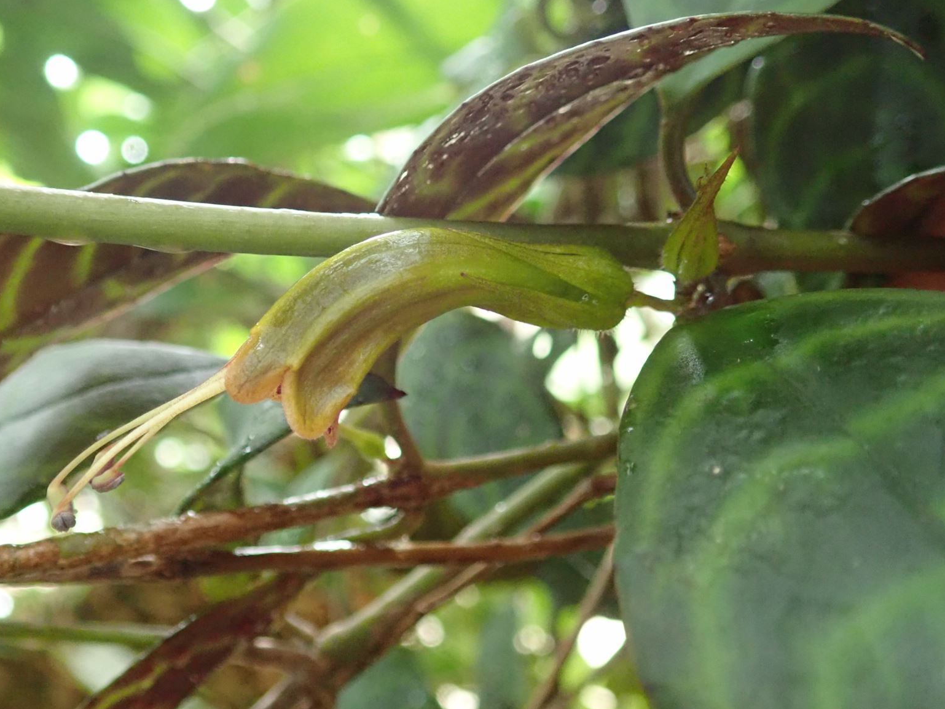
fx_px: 1065
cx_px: 385
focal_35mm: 39
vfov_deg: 36.8
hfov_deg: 47.6
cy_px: 317
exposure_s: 1/125
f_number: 2.3
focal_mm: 5.5
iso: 800
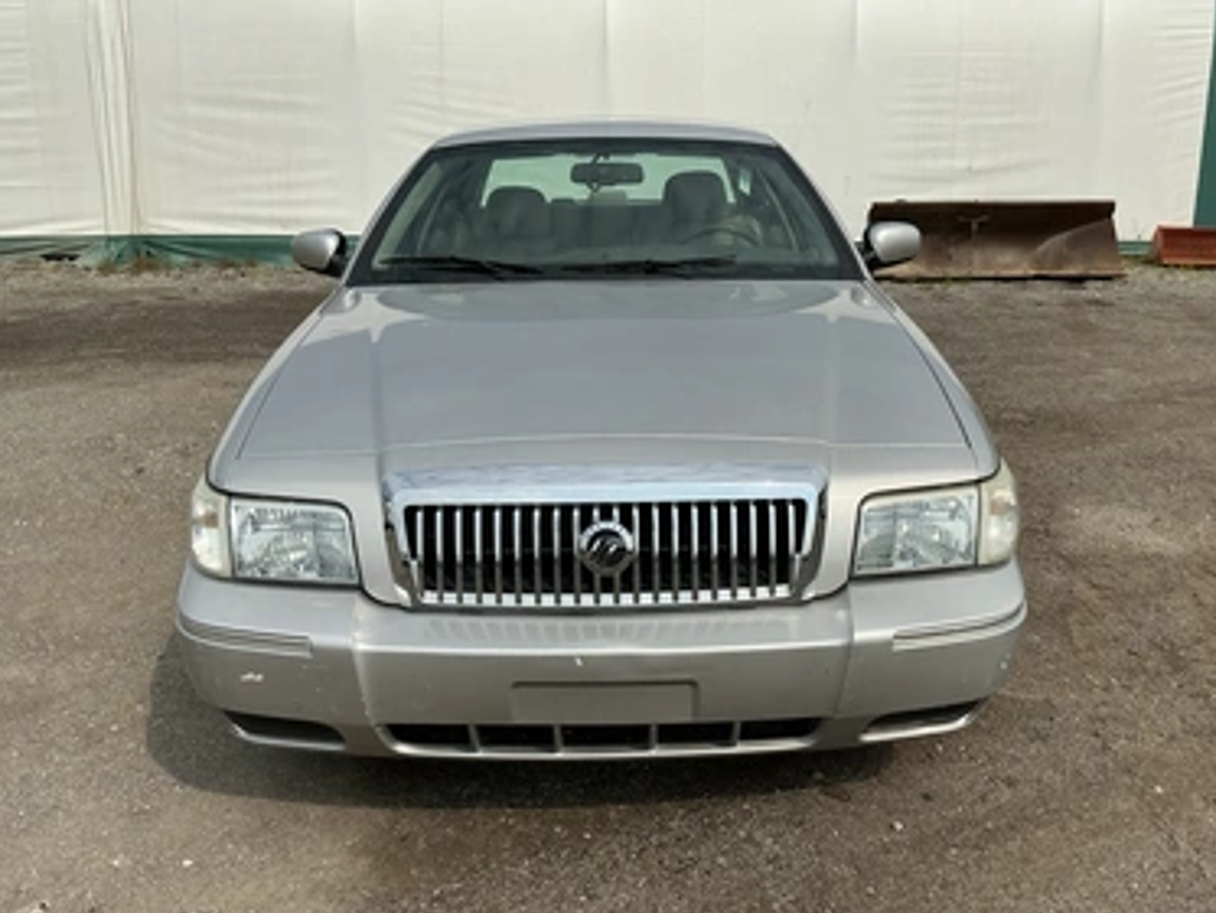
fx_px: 1054
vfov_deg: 46.8
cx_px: 632
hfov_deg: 59.9
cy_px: 476
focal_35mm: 30
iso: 25
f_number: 1.8
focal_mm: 3
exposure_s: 1/2959
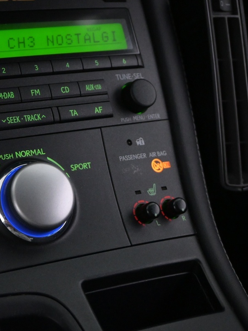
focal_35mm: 70
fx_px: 668
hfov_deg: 20.5
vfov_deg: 27.6
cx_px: 15
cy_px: 110
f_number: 4.2
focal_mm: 24
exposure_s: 1/80
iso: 2500
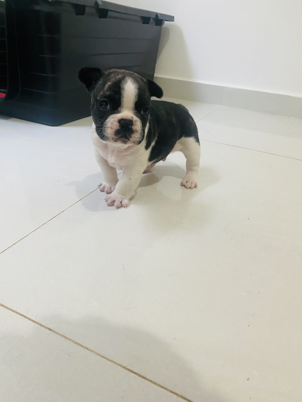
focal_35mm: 26
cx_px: 151
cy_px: 201
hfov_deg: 53.1
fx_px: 302
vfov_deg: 67.3
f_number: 1.8
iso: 320
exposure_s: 1/60
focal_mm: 4.25
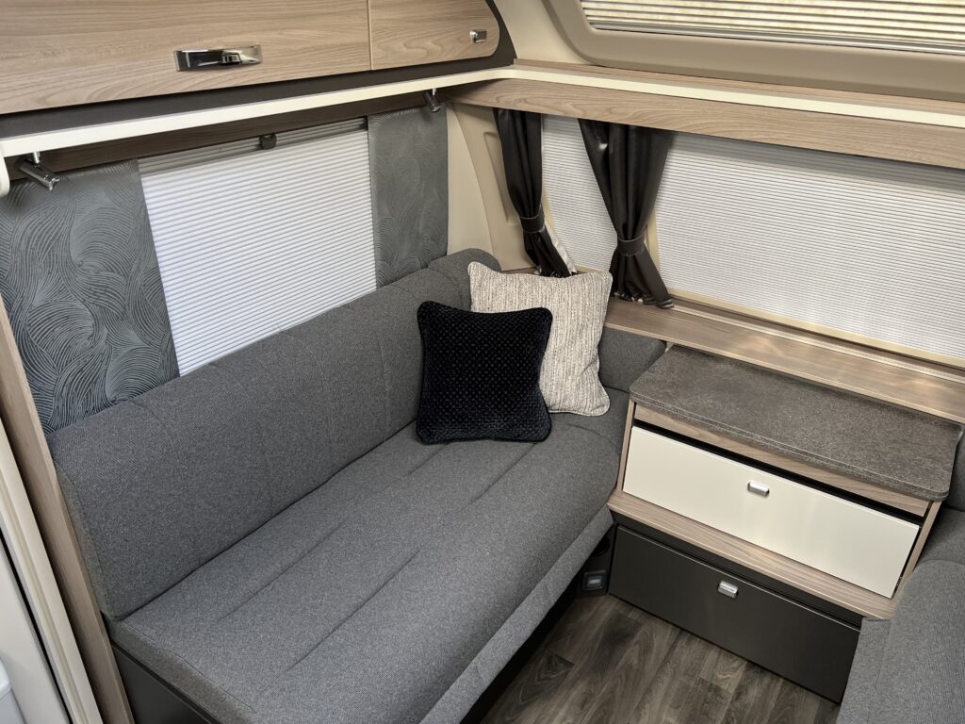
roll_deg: -2.3
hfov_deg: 67.3
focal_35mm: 26
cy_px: 362
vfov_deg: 53.1
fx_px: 725
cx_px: 482
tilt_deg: -28.6
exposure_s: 1/120
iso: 125
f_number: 1.5
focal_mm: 5.7
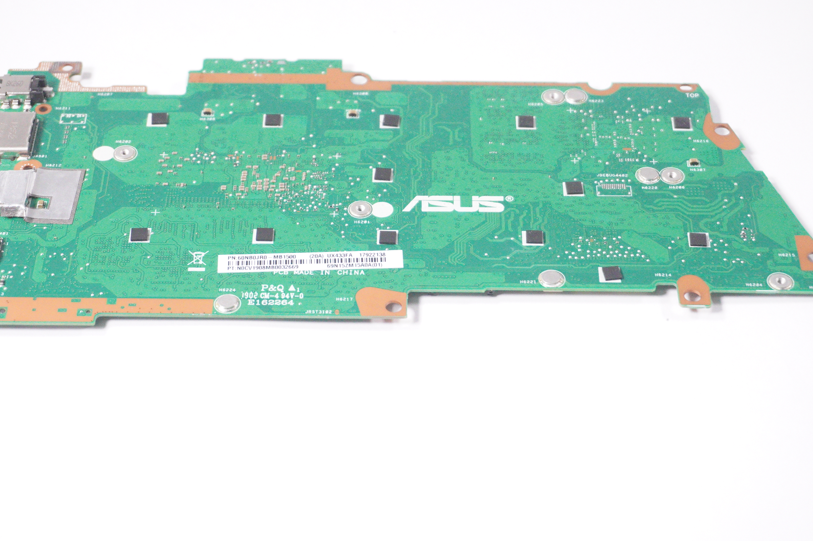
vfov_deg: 17.0
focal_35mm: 80
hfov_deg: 25.4
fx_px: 1805
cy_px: 258
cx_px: 403
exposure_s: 1/1600
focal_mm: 44
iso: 5000
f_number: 5.6
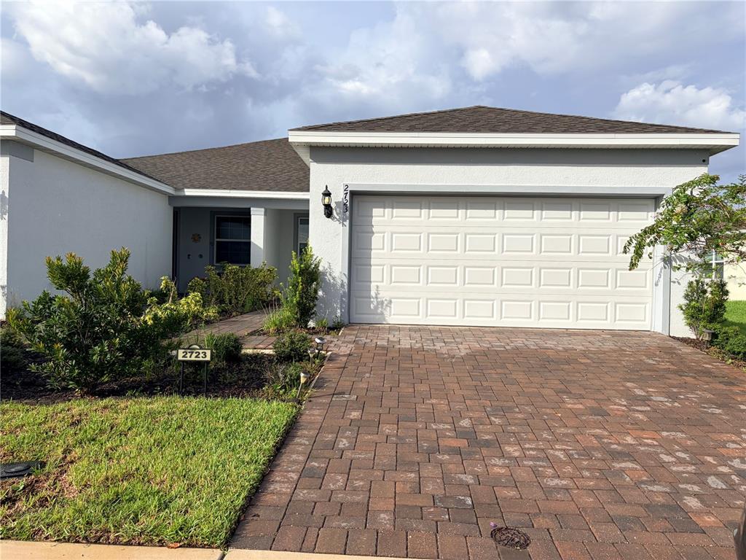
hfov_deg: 67.3
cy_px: 280
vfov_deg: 53.1
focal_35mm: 26
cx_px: 373
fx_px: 560
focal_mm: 5.96
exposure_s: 1/4329
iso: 50
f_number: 1.6
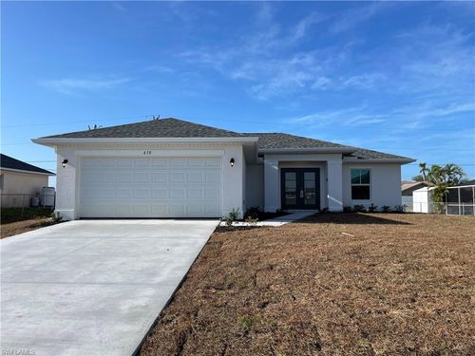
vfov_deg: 53.1
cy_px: 178
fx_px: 357
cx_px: 238
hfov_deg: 67.3
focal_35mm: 26
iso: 32
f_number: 1.6
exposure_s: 1/3922
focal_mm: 5.1
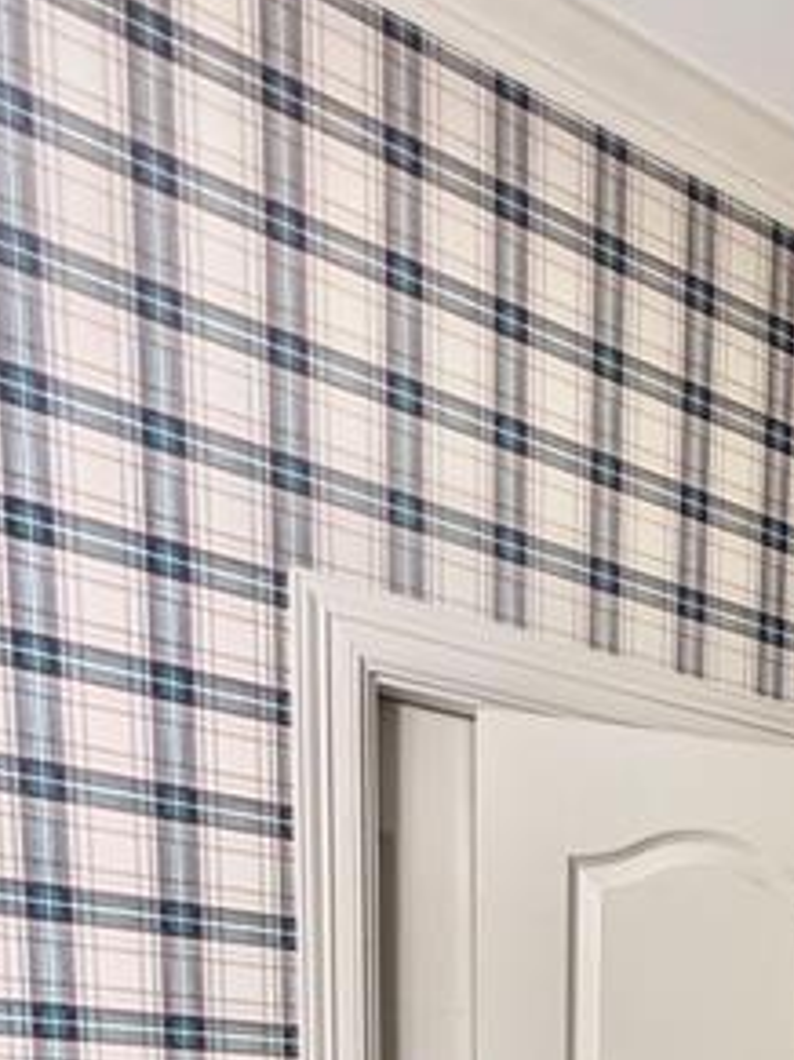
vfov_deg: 35.9
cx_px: 732
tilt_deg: -8.2
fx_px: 1132
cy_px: 1340
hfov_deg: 36.0
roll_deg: -3.2
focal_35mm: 37
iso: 200
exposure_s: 1/120
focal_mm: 2.22
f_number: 2.2
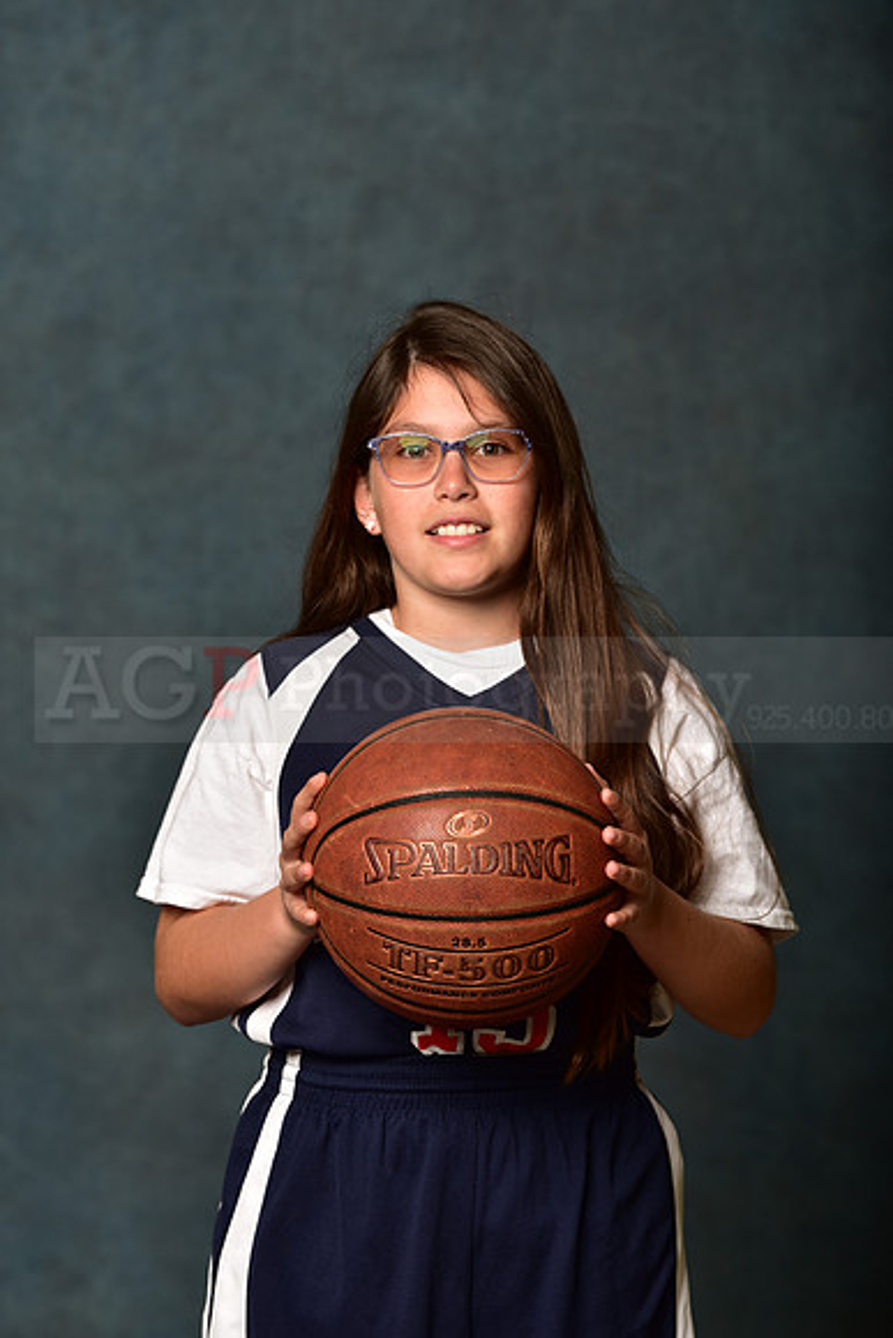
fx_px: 5949
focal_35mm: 160
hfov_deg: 8.6
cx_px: 446
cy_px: 669
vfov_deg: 12.8
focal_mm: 160
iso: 200
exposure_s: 1/250
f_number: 4.5
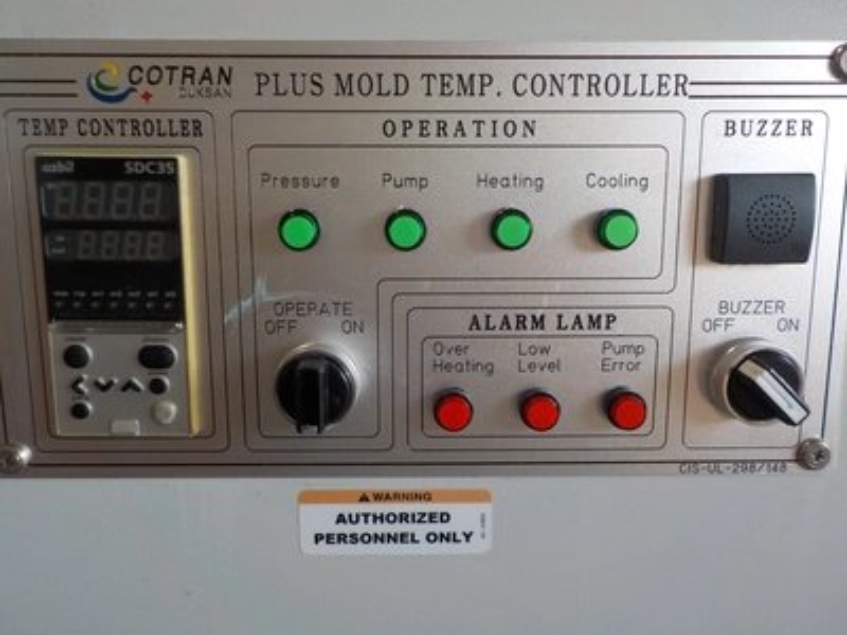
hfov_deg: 60.0
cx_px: 424
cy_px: 318
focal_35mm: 30
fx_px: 734
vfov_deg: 46.8
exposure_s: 1/50
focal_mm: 4.1
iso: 125
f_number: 3.3
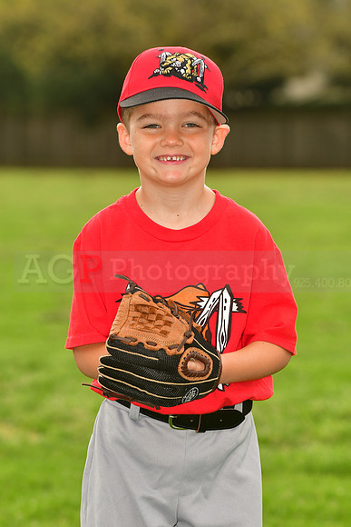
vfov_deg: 10.2
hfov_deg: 6.8
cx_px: 176
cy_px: 264
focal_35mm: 202
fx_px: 2960
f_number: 5
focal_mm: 135
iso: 200
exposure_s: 1/500
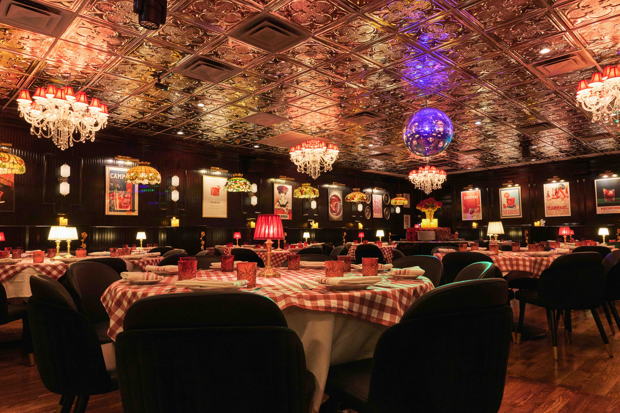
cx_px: 310
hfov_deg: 73.7
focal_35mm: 24
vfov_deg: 53.1
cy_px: 206
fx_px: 413
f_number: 11
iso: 3200
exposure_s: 1/6
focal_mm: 24
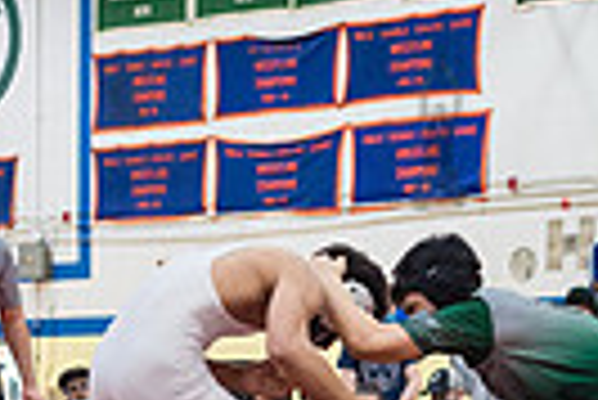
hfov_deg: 13.1
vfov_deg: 8.7
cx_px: 436
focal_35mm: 156
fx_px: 2594
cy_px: 564
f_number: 3.5
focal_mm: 35
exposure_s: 1/400
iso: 4000
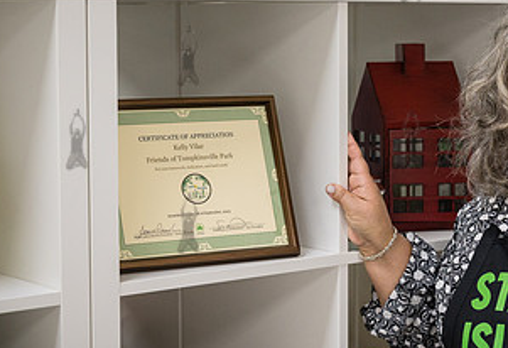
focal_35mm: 96
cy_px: 139
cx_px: 397
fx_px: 1366
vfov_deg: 14.5
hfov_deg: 20.9
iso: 2000
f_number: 3.5
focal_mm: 49
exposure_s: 1/400
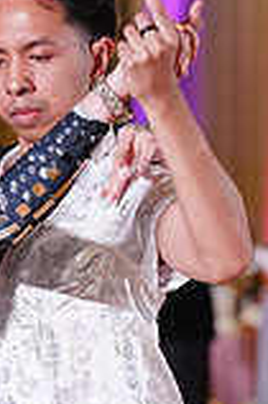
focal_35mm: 456
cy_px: 529
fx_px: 5103
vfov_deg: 4.5
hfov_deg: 3.0
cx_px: 17
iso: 2500
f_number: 4
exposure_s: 1/400
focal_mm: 124
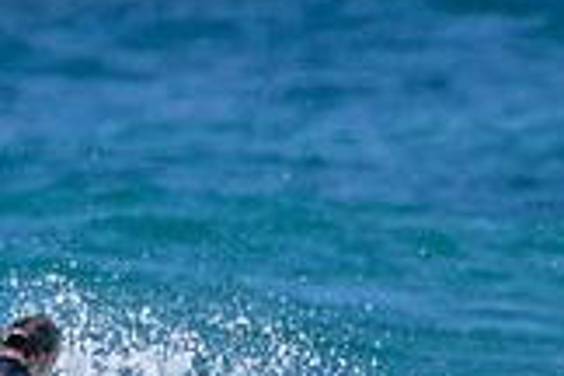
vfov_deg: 0.4
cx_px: 174
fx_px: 56176
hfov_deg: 0.6
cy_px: 486
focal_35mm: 3586
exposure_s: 1/2000
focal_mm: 1000
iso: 1100
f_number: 11
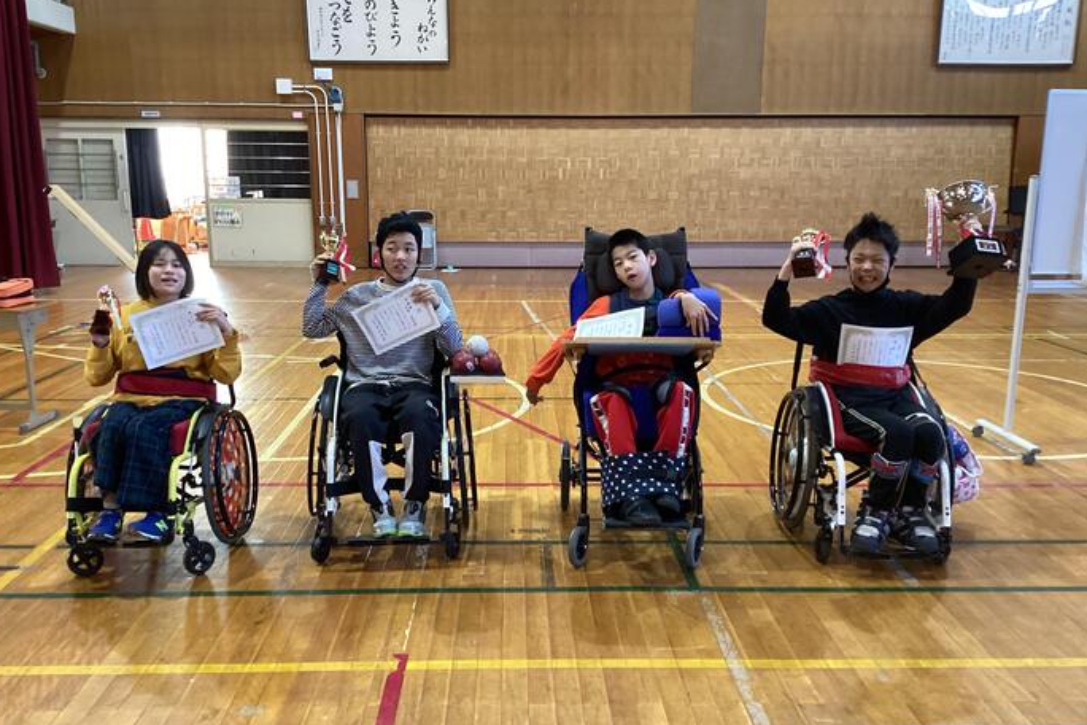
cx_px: 536
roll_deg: -0.8
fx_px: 996
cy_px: 384
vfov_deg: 40.0
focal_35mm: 33
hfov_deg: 57.2
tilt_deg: -12.8
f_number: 2.4
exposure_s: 1/40
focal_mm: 3.3
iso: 320
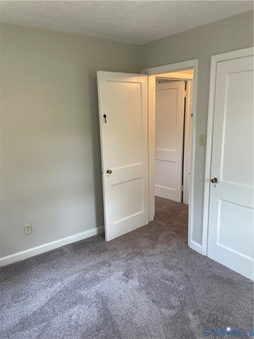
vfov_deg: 67.3
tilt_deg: -12.8
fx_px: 254
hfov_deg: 53.1
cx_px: 127
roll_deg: +1.3
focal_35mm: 26
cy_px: 170
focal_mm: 4.2
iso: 100
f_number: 1.6
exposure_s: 1/120
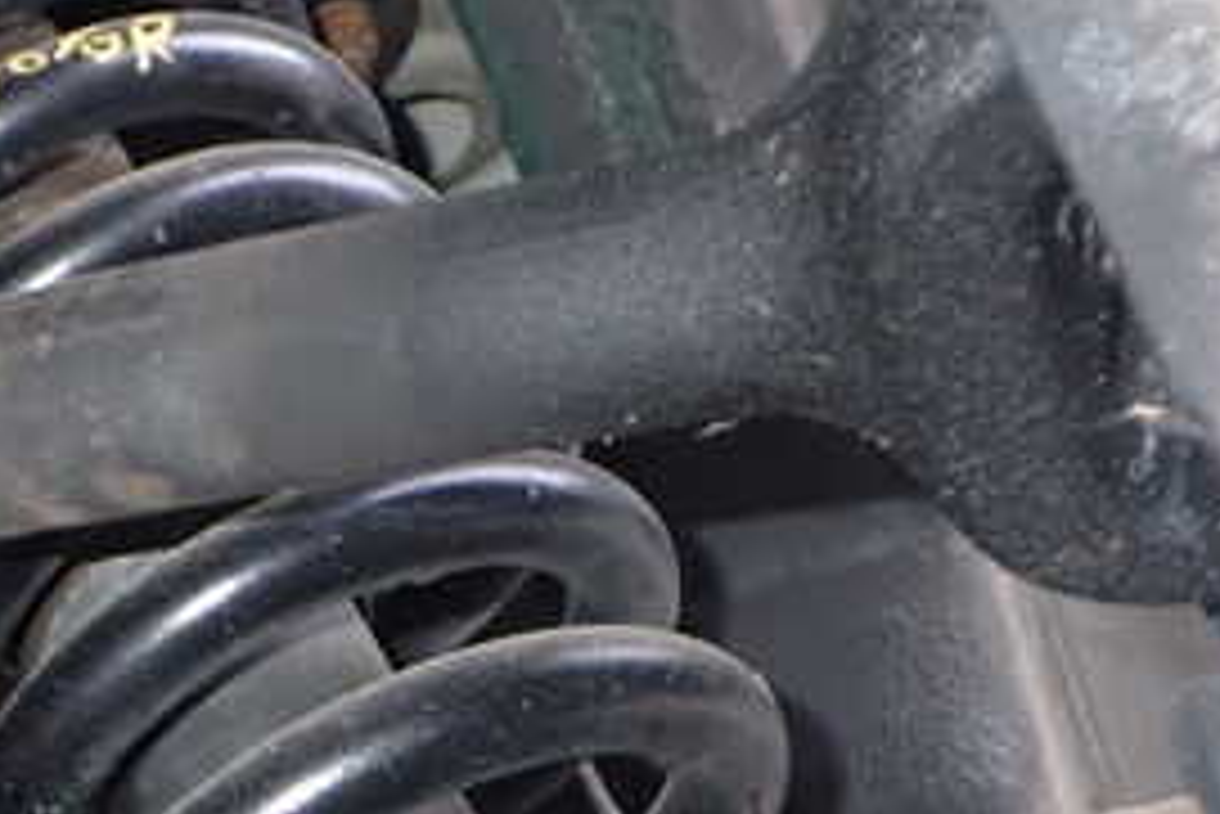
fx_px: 2339
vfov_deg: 19.7
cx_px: 180
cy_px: 463
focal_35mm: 69
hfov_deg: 28.4
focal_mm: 5.4
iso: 800
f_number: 6.3
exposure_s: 1/30
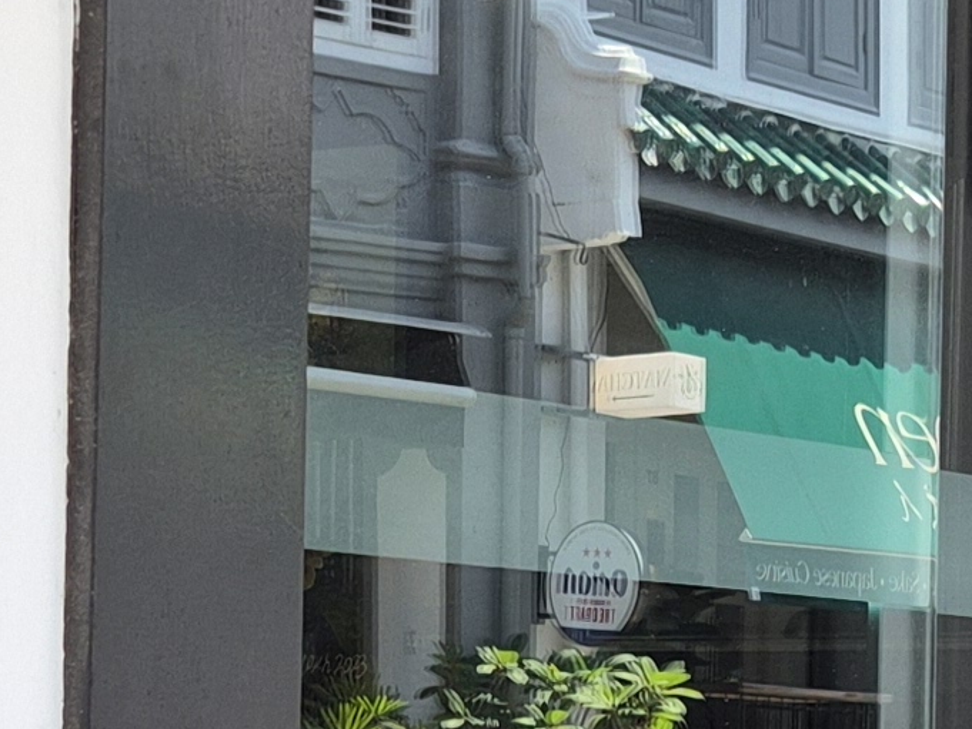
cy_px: 748
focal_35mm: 135
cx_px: 612
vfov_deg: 10.9
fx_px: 3791
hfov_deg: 14.6
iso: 40
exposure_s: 1/180
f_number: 1.8
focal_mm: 5.4
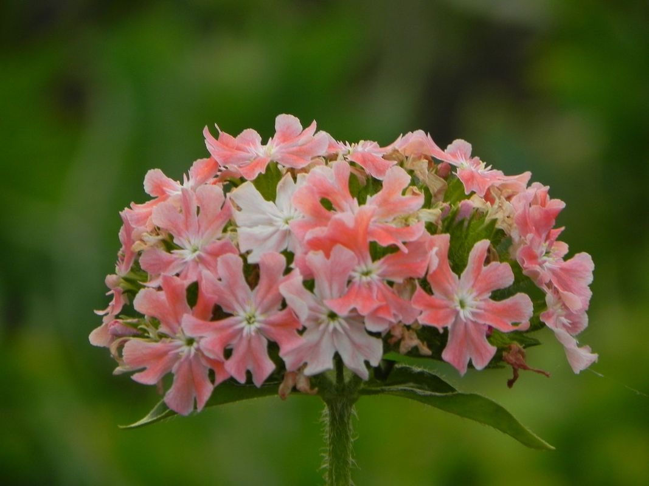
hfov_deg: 4.1
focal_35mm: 481
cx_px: 324
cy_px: 243
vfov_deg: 3.1
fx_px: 9017
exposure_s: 1/40
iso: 160
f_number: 5
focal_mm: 85.6
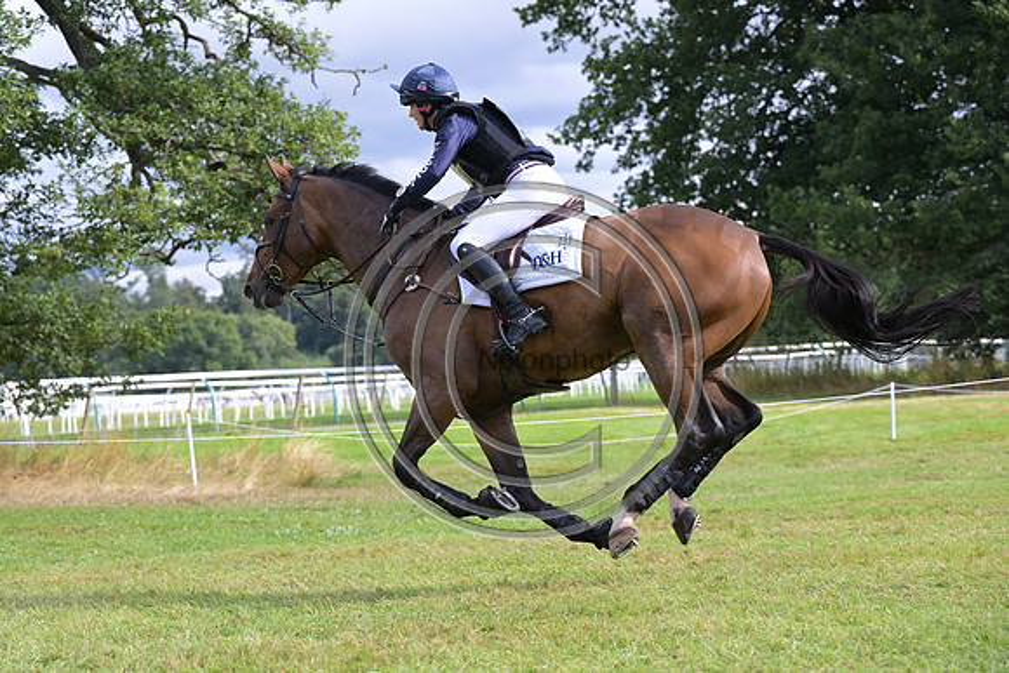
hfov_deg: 19.6
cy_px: 336
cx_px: 504
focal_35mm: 104
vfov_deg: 13.2
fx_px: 2915
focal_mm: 104
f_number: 5.6
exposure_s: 1/1250
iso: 800
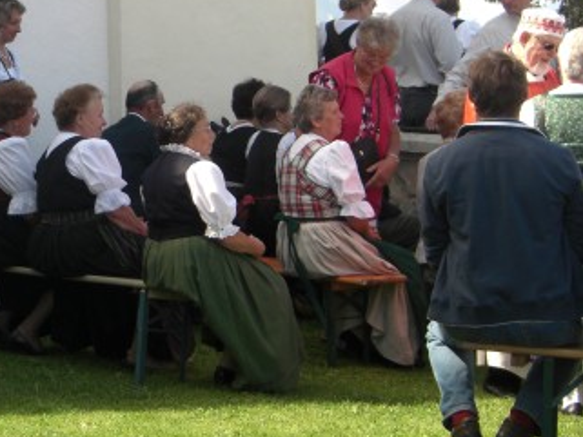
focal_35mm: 155
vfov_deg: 9.6
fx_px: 2611
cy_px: 151
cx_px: 56
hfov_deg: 12.6
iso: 64
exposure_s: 1/125
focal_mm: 13.7
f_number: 4
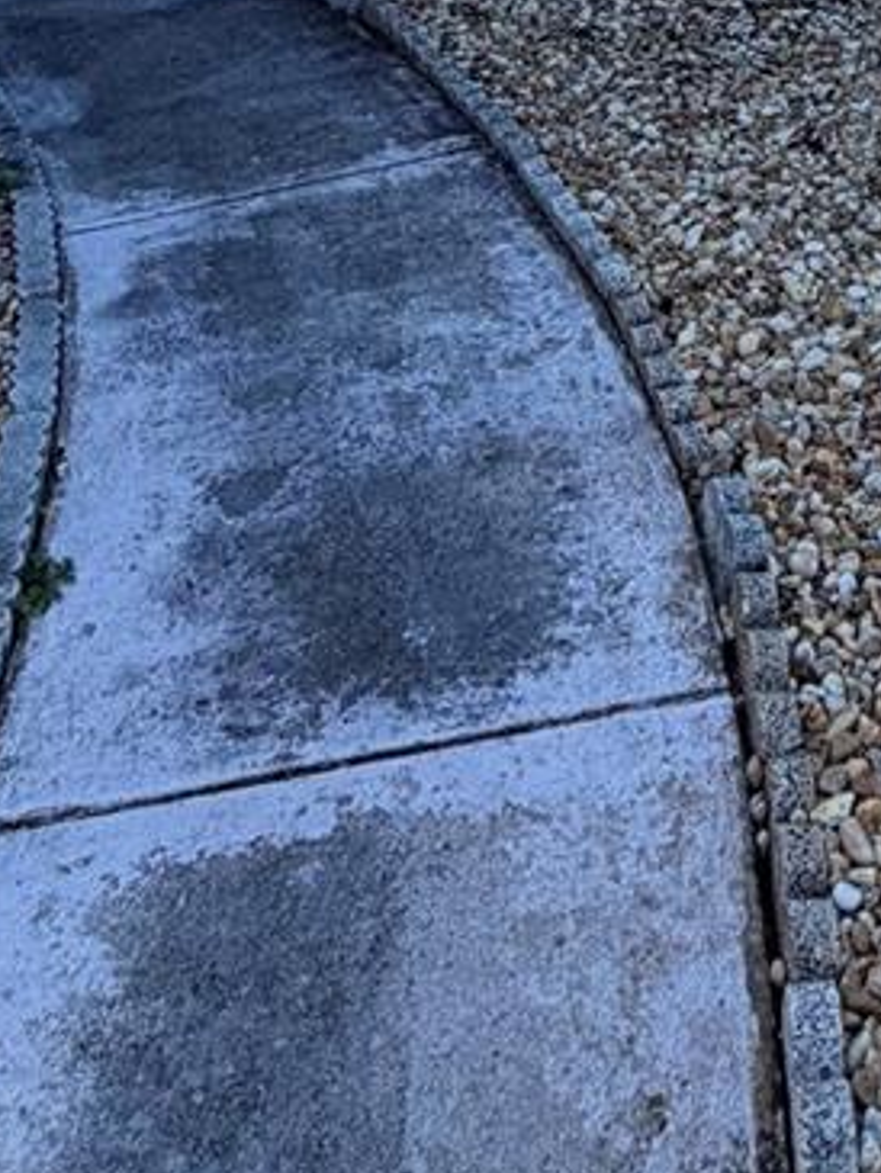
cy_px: -273
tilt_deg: -3.4
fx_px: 1560
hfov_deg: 29.3
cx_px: 897
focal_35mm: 46
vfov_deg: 32.9
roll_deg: -0.6
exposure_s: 1/686
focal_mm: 2.22
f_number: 2.2
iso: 40
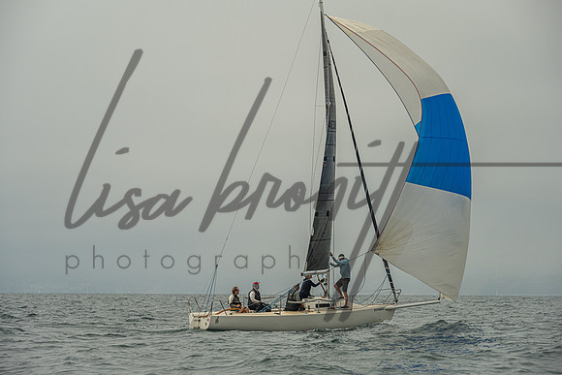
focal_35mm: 108
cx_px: 273
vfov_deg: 12.6
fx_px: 1694
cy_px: 188
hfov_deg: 18.8
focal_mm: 103
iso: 400
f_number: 6.3
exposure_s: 1/2500
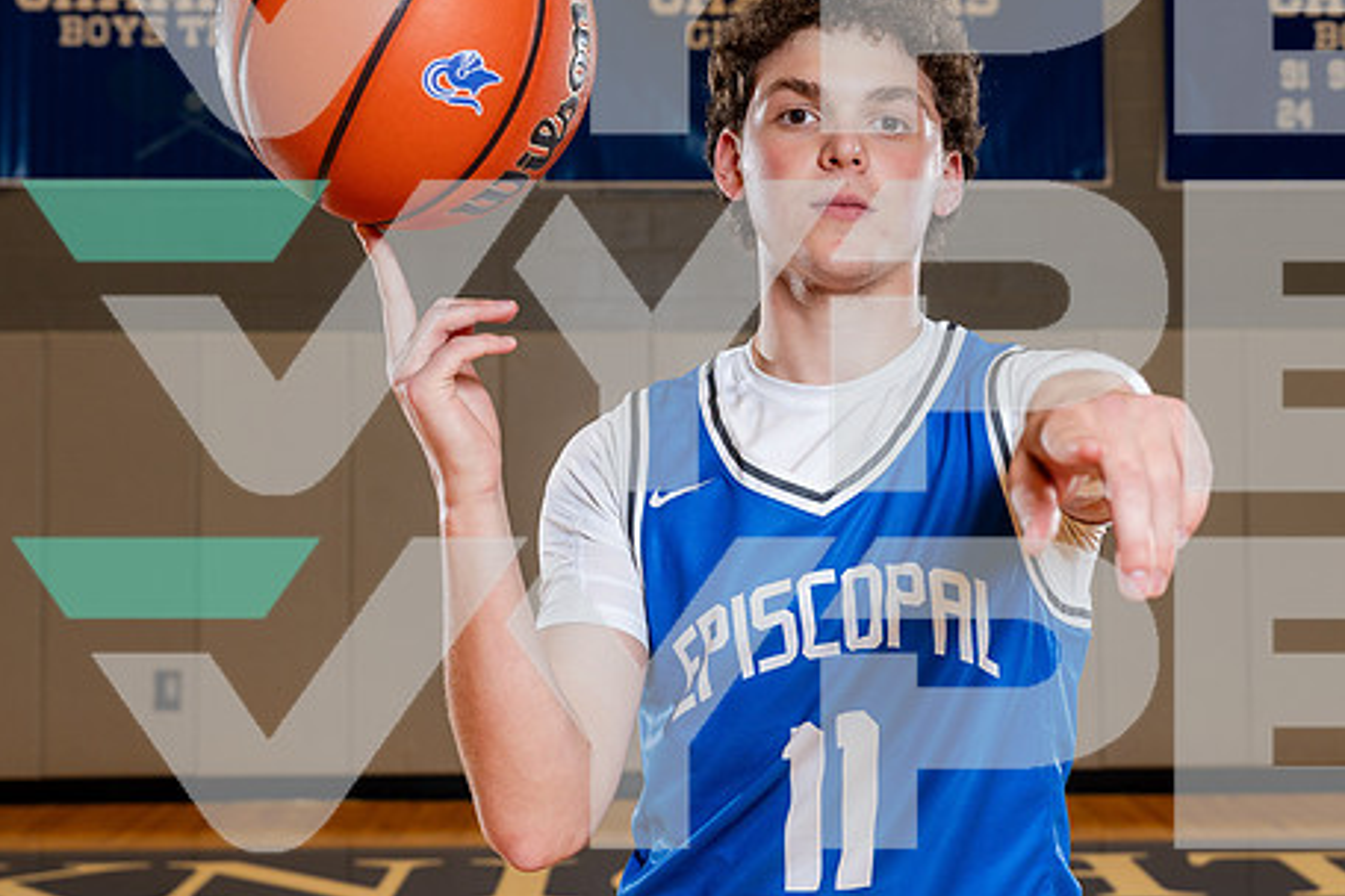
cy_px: 337
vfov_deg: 20.9
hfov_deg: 30.9
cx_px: 773
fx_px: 2428
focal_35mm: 65
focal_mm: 50
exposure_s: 1/250
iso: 640
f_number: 5.6
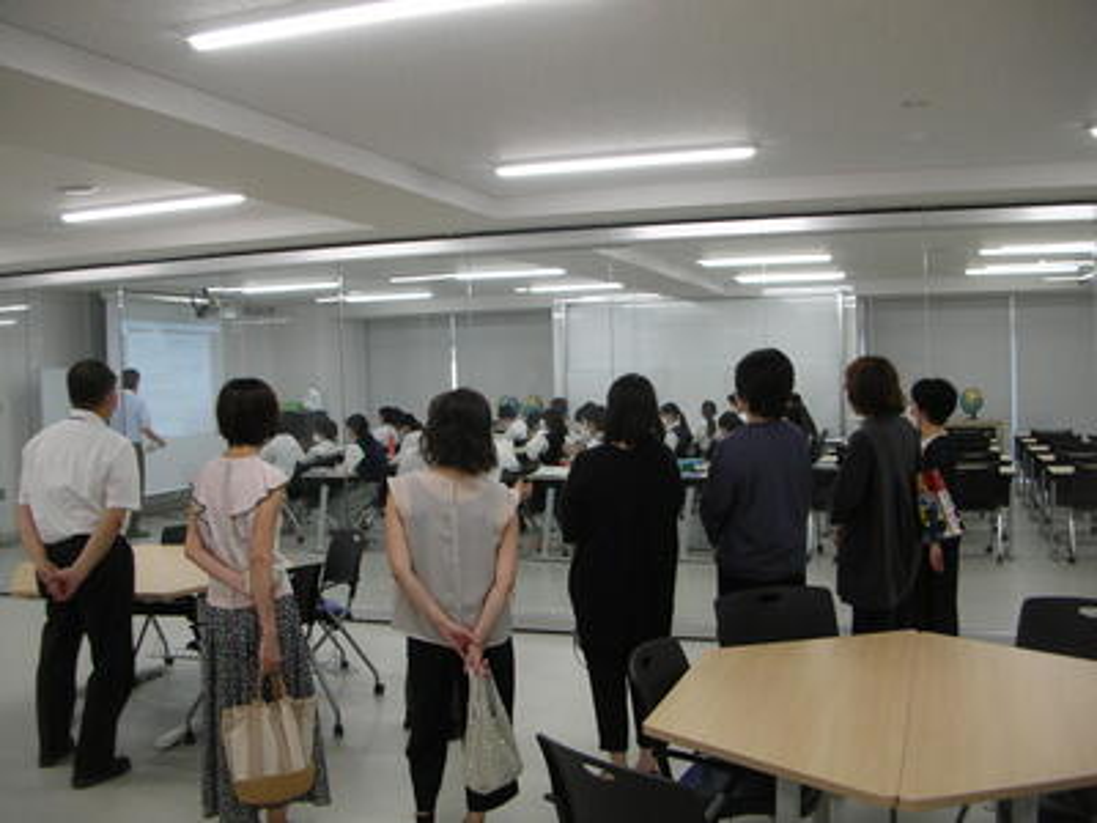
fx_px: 1109
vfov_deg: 40.7
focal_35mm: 35
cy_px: 412
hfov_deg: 52.6
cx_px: 548
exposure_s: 1/34.4
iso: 50
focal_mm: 5.8
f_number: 2.8
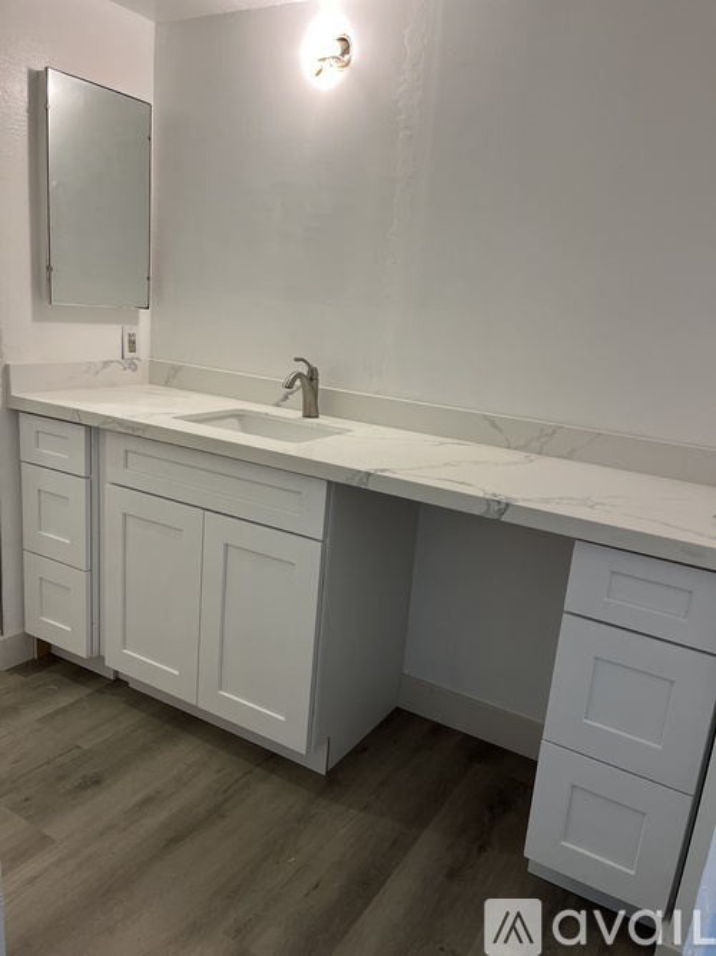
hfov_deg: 53.0
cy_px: 478
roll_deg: -3.8
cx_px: 358
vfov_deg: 67.3
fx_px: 717
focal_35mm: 26
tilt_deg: -14.1
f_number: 1.6
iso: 125
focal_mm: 5.1
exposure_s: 1/120
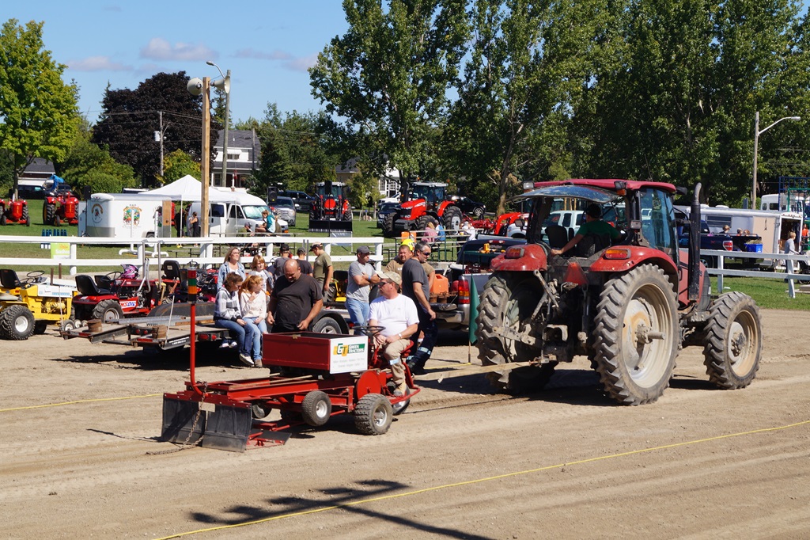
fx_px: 1856
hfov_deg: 24.6
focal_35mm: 82
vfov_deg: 16.5
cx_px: 405
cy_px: 270
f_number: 13
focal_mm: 55
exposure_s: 1/125
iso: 100
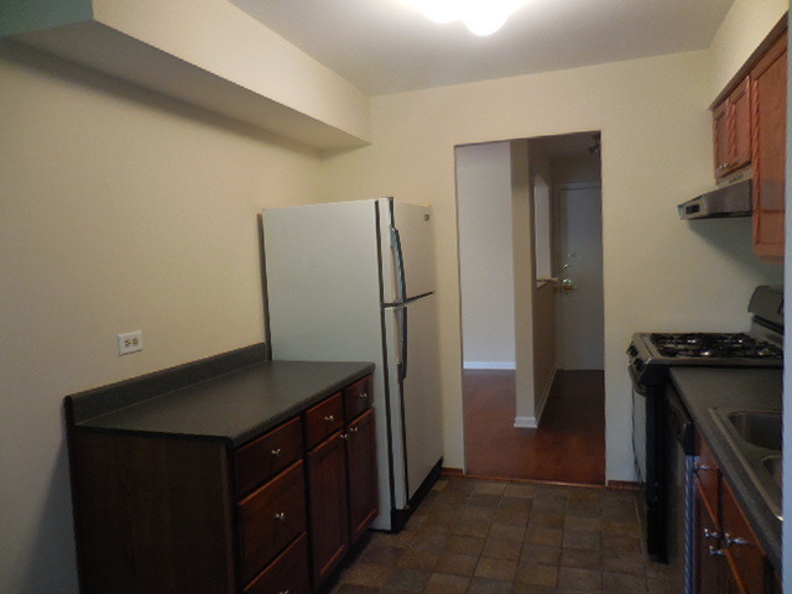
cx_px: 396
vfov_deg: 54.9
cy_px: 297
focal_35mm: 25
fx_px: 572
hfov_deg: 69.4
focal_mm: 4.5
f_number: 3.3
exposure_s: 1/30
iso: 280
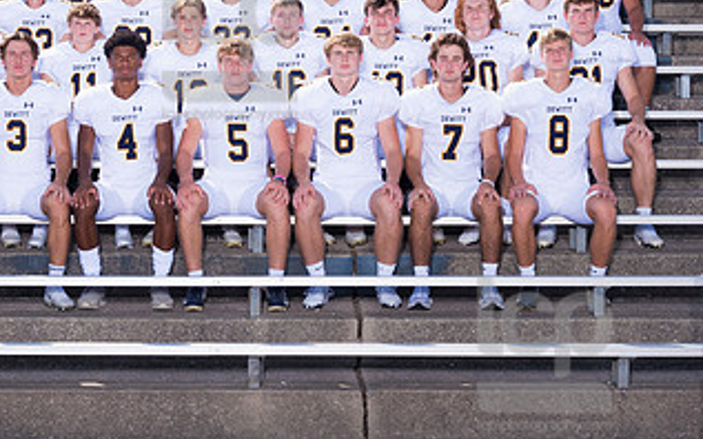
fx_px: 1973
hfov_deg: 20.1
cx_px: 231
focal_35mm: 103
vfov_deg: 12.6
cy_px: 29
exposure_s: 1/250
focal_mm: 48
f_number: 9
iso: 160
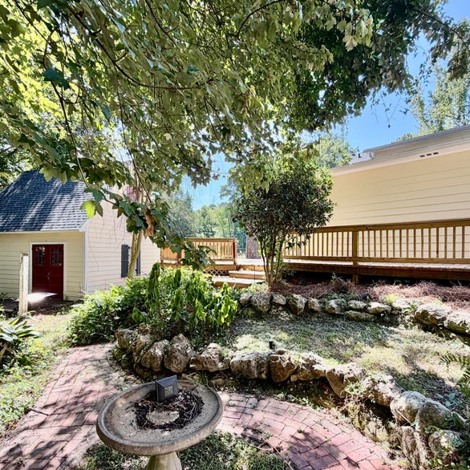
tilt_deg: -0.3
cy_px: 252
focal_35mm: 18
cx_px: 240
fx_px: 277
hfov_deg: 80.7
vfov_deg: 80.6
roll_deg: +0.5
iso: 50
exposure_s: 1/222
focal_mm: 2.22
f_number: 2.2
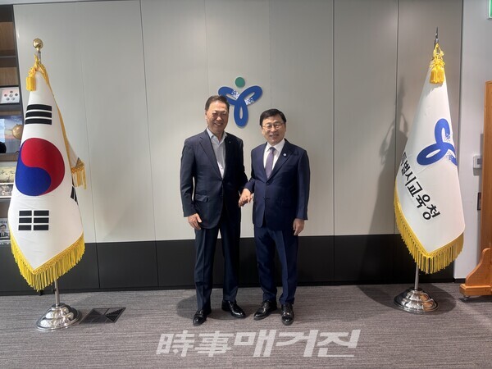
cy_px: 184
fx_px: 370
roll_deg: +1.9
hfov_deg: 67.3
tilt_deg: -6.8
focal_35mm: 26
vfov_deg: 53.1
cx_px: 246
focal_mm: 5.96
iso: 64
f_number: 1.6
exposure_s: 1/60
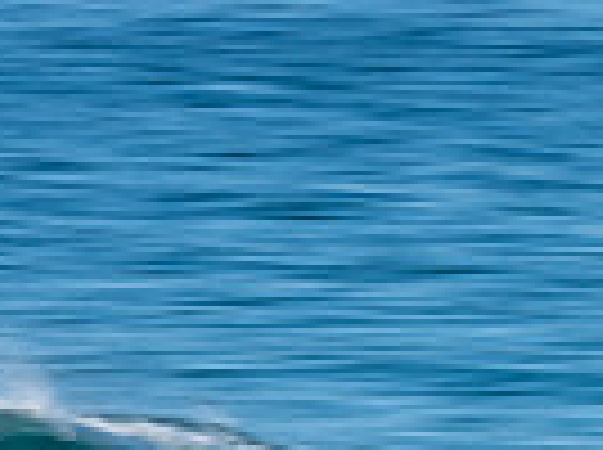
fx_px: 54357
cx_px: 1058
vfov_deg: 0.5
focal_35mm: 3126
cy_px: 583
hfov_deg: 0.6
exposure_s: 1/25
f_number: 22
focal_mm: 500
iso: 100
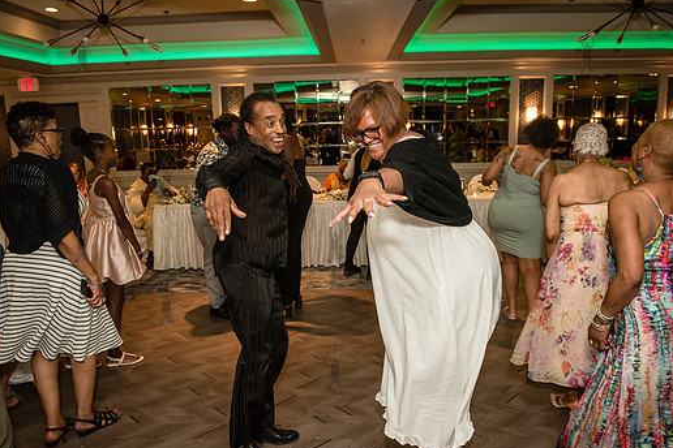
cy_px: 239
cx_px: 334
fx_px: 505
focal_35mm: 27
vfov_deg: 47.9
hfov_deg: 67.4
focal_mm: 24
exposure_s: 1/160
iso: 1600
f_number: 3.5
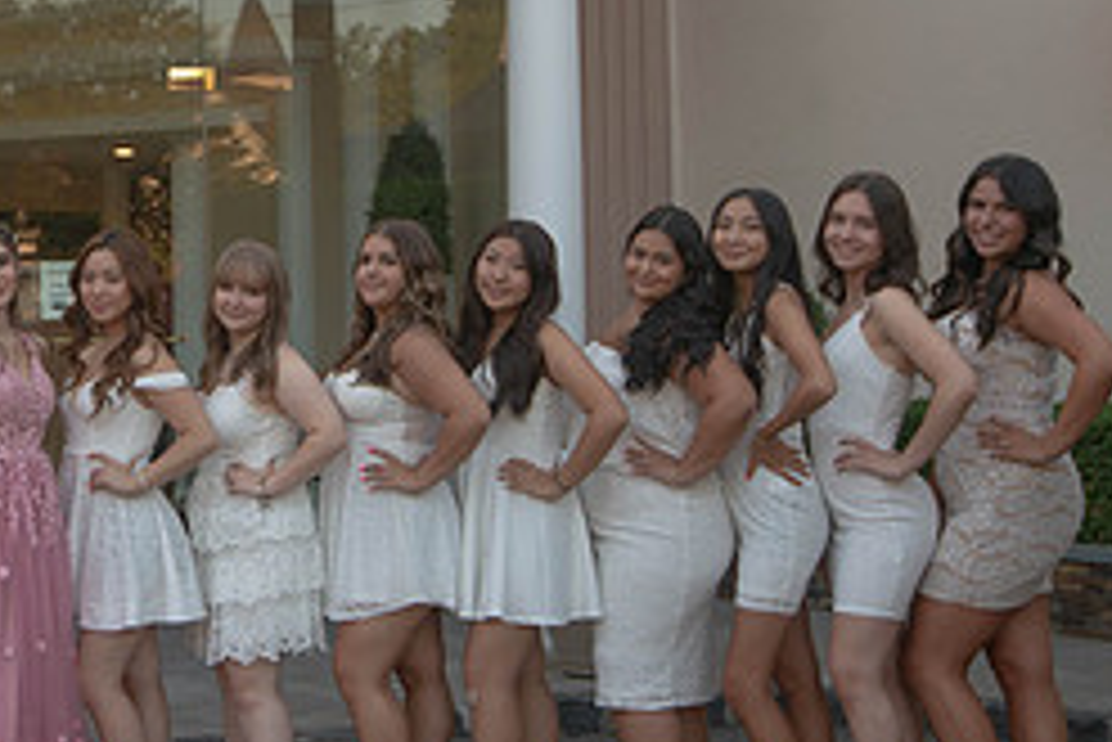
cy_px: 238
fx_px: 2318
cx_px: 32
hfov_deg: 25.8
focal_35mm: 75
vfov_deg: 18.1
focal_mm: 32
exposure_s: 1/60
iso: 100
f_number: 5
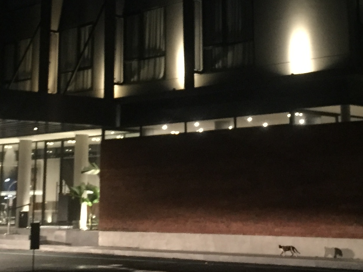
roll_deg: -0.7
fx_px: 797
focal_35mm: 76
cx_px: 194
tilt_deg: +14.0
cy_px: -3
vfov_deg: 18.8
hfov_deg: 25.7
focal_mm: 4.15
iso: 500
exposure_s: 1/17
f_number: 2.2
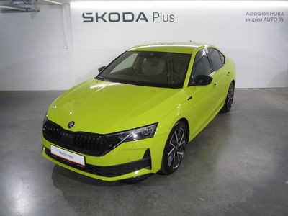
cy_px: 108
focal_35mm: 30
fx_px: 250
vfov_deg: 46.8
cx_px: 144
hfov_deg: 60.0
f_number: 3.3
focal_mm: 5.2
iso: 160
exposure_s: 1/30
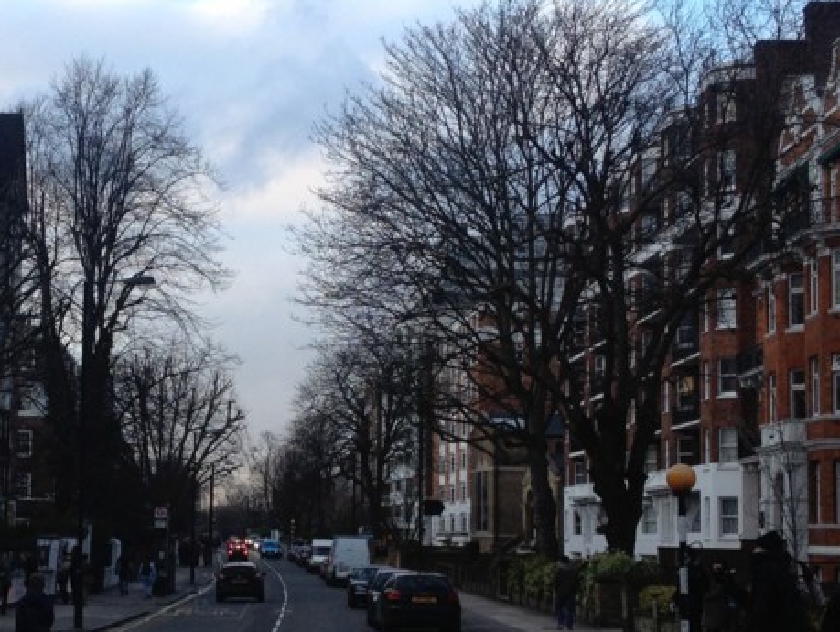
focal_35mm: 78
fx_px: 1894
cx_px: 223
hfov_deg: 24.8
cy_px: 405
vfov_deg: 18.9
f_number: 2.4
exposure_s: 1/137
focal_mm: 4.28
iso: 50
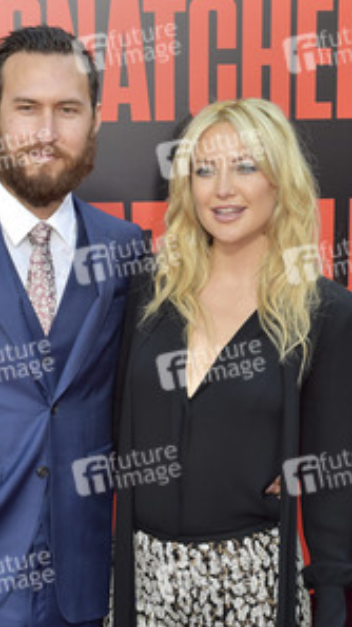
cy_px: 312
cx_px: 154
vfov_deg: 23.2
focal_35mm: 92
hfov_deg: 13.1
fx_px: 1527
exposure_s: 1/320
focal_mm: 58
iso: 500
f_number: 6.3
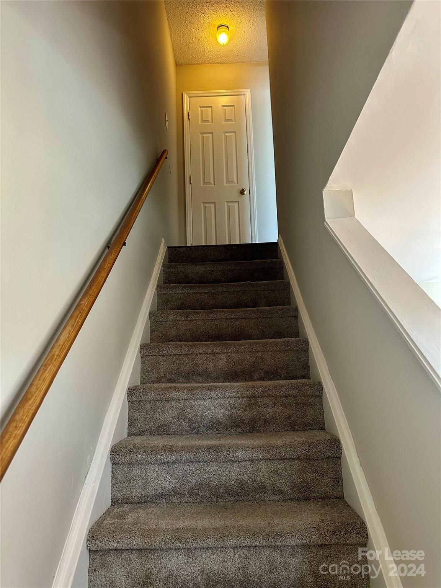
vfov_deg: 71.6
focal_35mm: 24
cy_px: 294
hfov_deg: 56.8
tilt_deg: +11.4
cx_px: 220
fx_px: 408
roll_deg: +2.2
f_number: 1.78
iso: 200
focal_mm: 6.86
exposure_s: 1/60
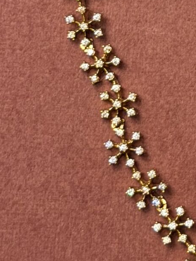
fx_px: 1516
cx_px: 395
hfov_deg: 7.1
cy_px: -13
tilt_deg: -77.5
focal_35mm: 201
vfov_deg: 9.8
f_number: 1.78
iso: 50
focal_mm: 6.76
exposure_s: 1/120
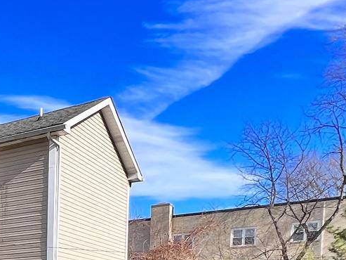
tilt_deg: -5.2
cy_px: 376
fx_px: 540
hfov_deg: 27.7
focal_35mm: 54
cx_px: -133
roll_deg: +0.4
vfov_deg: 22.7
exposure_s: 1/1064
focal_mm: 1.57
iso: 32
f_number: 1.8
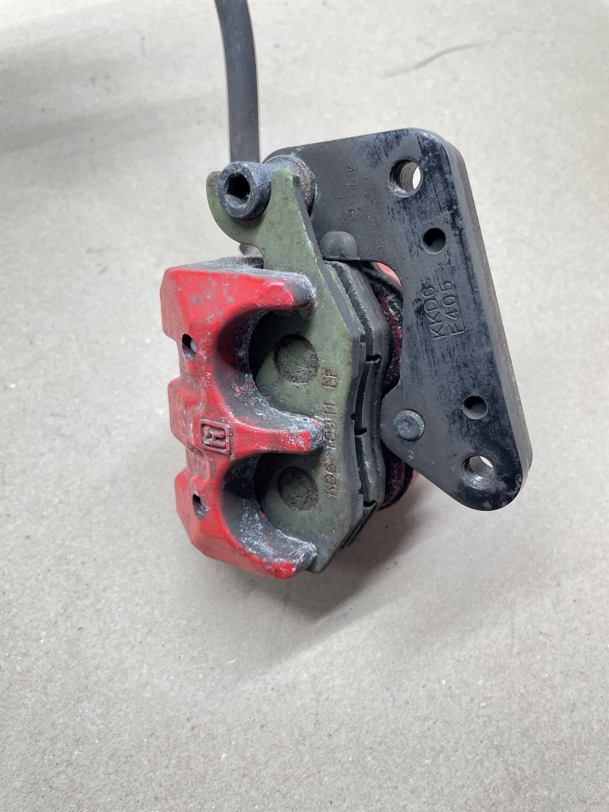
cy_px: 406
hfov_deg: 53.1
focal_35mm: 26
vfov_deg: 67.3
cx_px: 304
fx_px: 610
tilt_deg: -60.8
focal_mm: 4.2
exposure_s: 1/50
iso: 100
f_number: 1.6
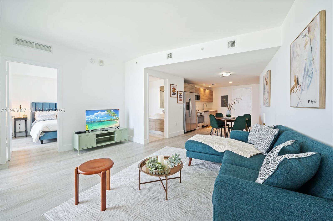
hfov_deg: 100.5
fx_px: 139
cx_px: 166
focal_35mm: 15
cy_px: 110
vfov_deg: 77.2
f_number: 8
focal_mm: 15
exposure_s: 1/2.5
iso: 200
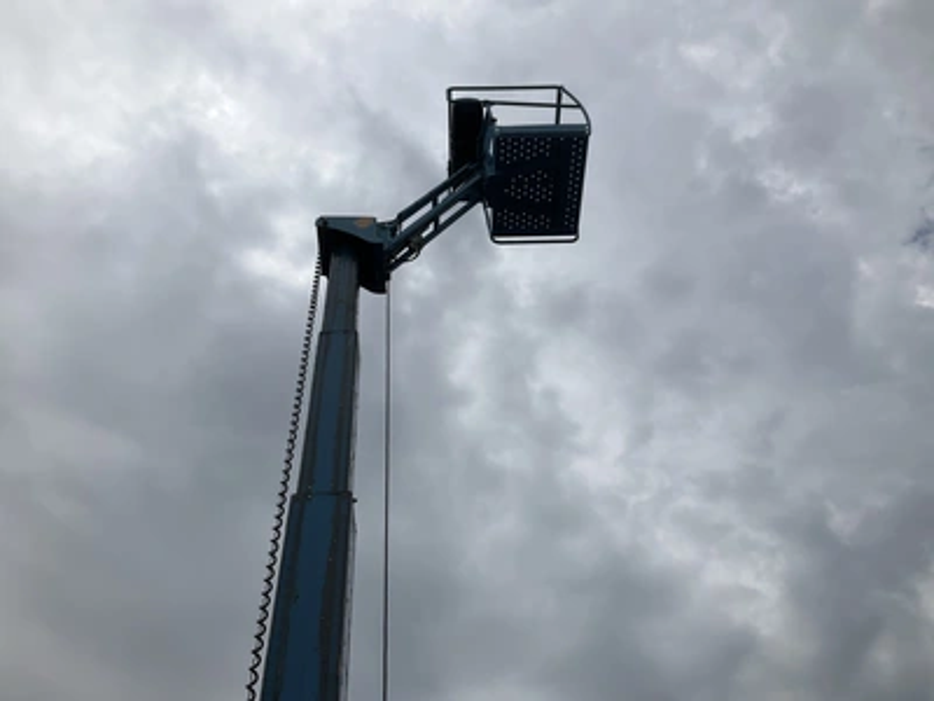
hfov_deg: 61.7
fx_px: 782
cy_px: 350
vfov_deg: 48.2
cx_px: 467
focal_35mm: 29
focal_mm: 3
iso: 25
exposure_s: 1/6536
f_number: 1.8
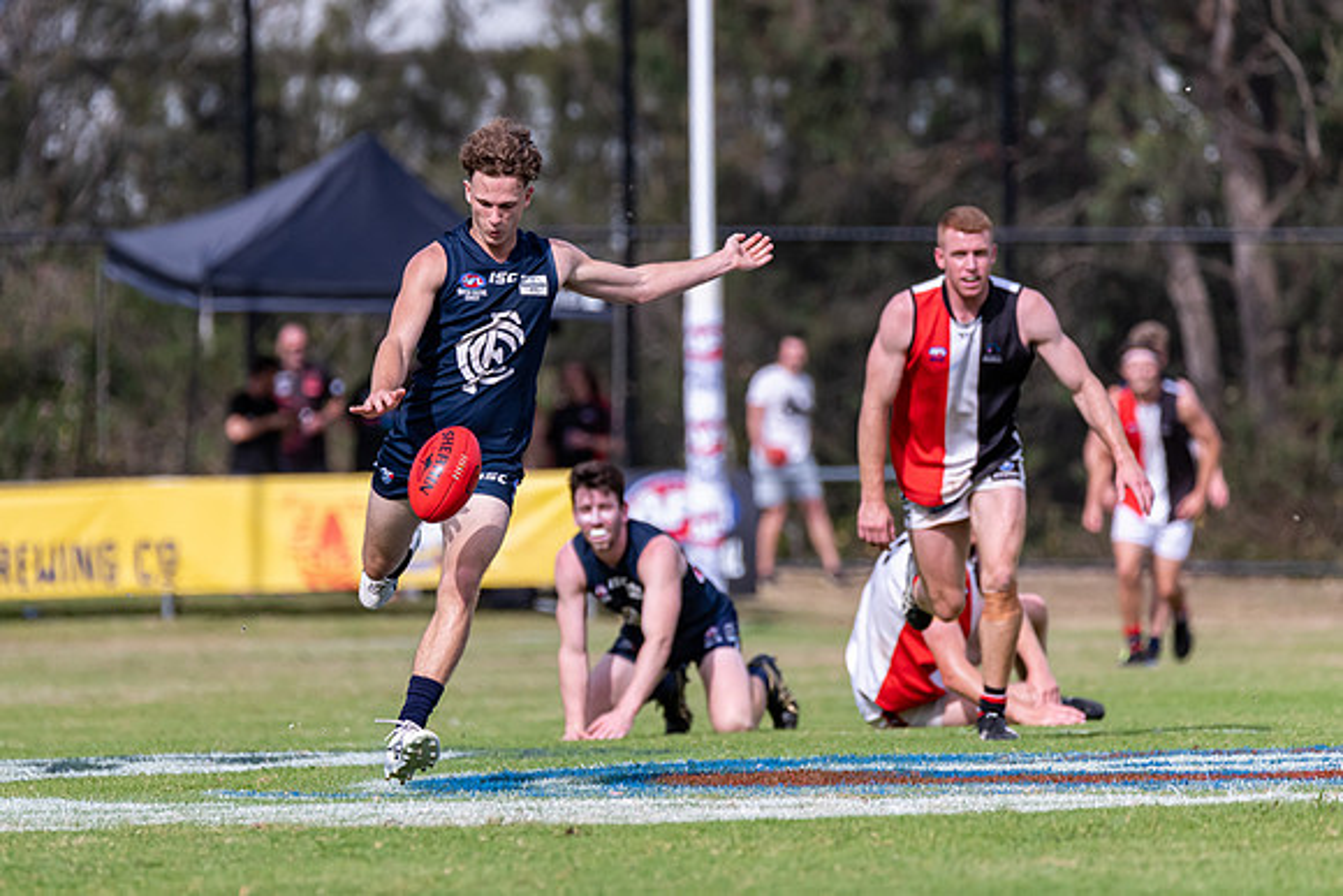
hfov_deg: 3.9
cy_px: 447
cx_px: 528
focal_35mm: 524
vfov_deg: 2.6
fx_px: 19569
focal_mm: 420
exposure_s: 1/3200
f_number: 6.3
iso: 800
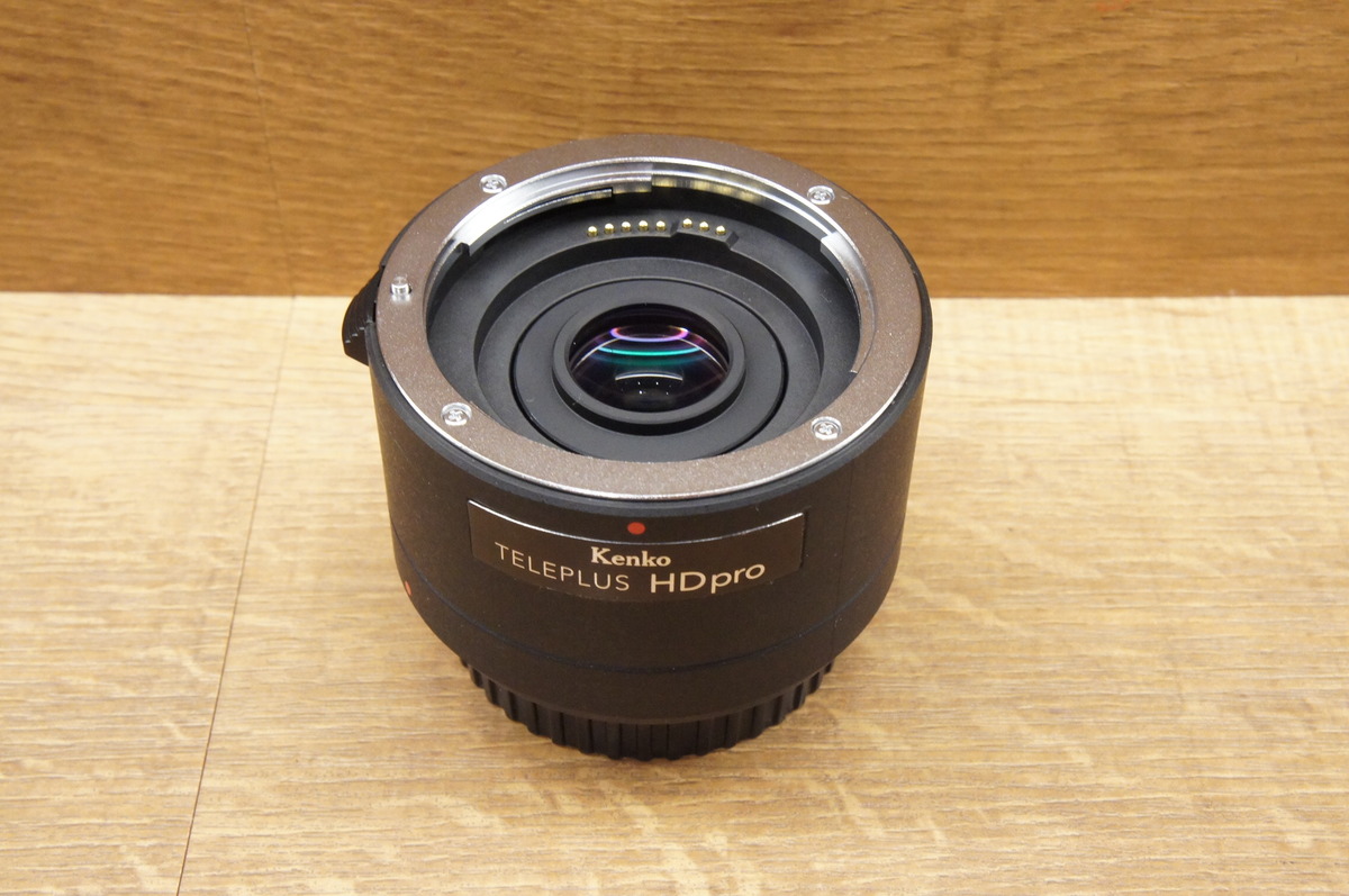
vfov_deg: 26.4
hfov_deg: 38.9
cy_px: 448
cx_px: 674
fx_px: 1909
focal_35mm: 51
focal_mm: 34
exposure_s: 1/40
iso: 3200
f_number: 13
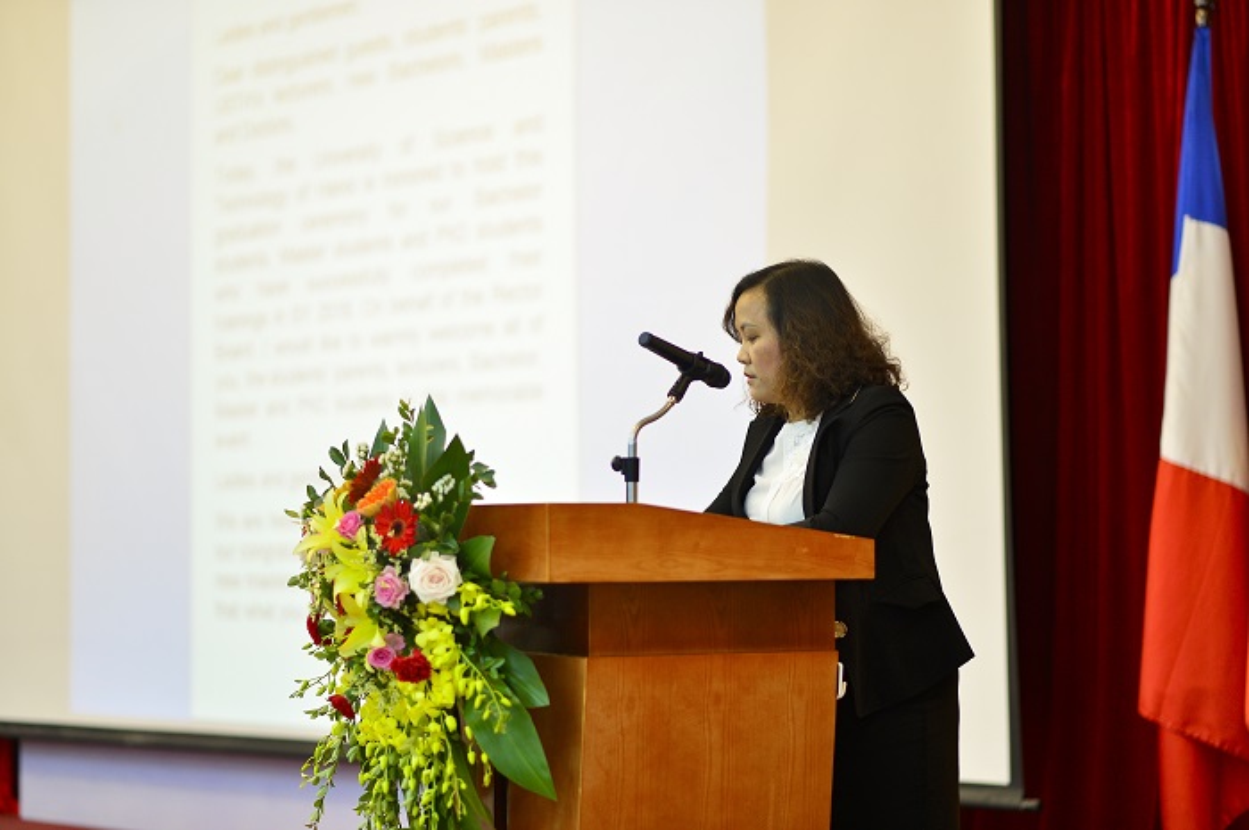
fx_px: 2946
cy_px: 415
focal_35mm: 85
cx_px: 624
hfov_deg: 23.9
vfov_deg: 16.0
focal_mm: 85
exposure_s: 1/250
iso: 800
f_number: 2
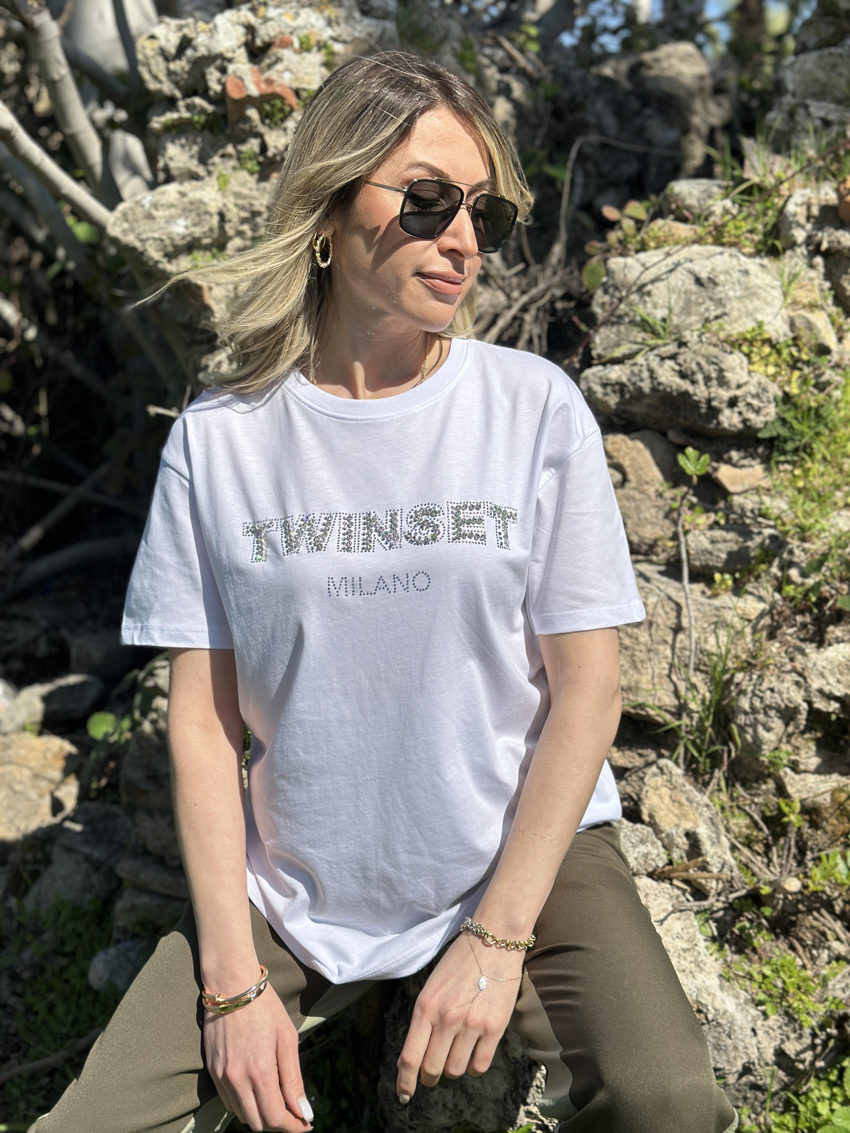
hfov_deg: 30.3
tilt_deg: -10.4
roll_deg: -0.8
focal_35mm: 48
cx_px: 425
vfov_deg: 39.7
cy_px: 566
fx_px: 1572
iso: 100
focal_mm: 6.86
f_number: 1.78
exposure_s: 1/8197
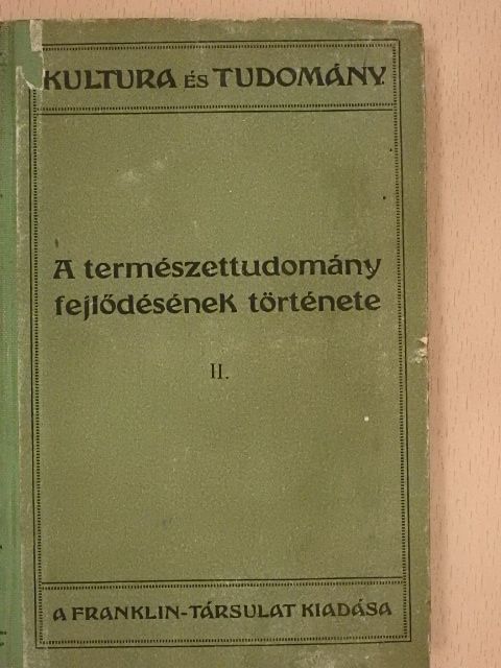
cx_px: 250
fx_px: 1061
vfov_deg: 34.9
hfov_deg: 26.6
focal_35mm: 55
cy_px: 334
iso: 1600
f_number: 4
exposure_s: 1/80
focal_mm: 9.9
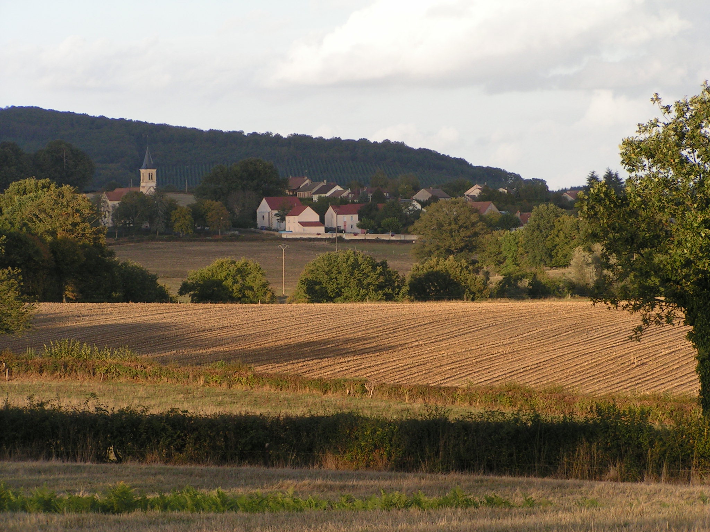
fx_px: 3692
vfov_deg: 8.2
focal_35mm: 180
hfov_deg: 11.0
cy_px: 266
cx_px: 355
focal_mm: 27.5
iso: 50
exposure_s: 1/200
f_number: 4.5
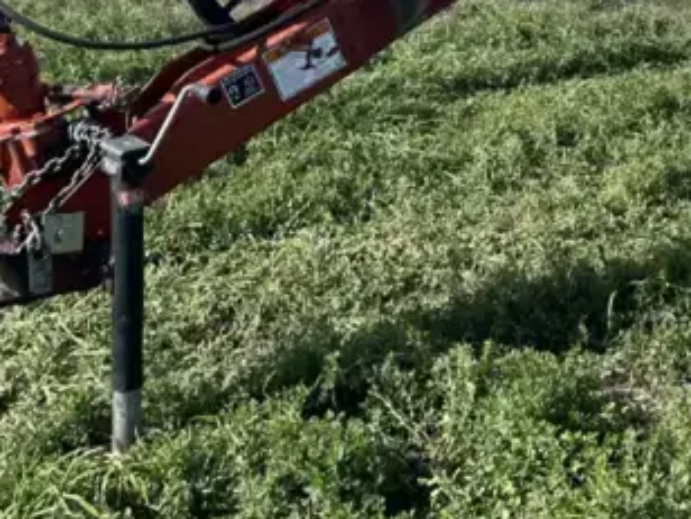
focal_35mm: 81
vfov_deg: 17.8
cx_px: 862
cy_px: -2
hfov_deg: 22.0
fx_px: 1617
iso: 32
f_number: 1.6
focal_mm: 5.1
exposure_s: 1/3257
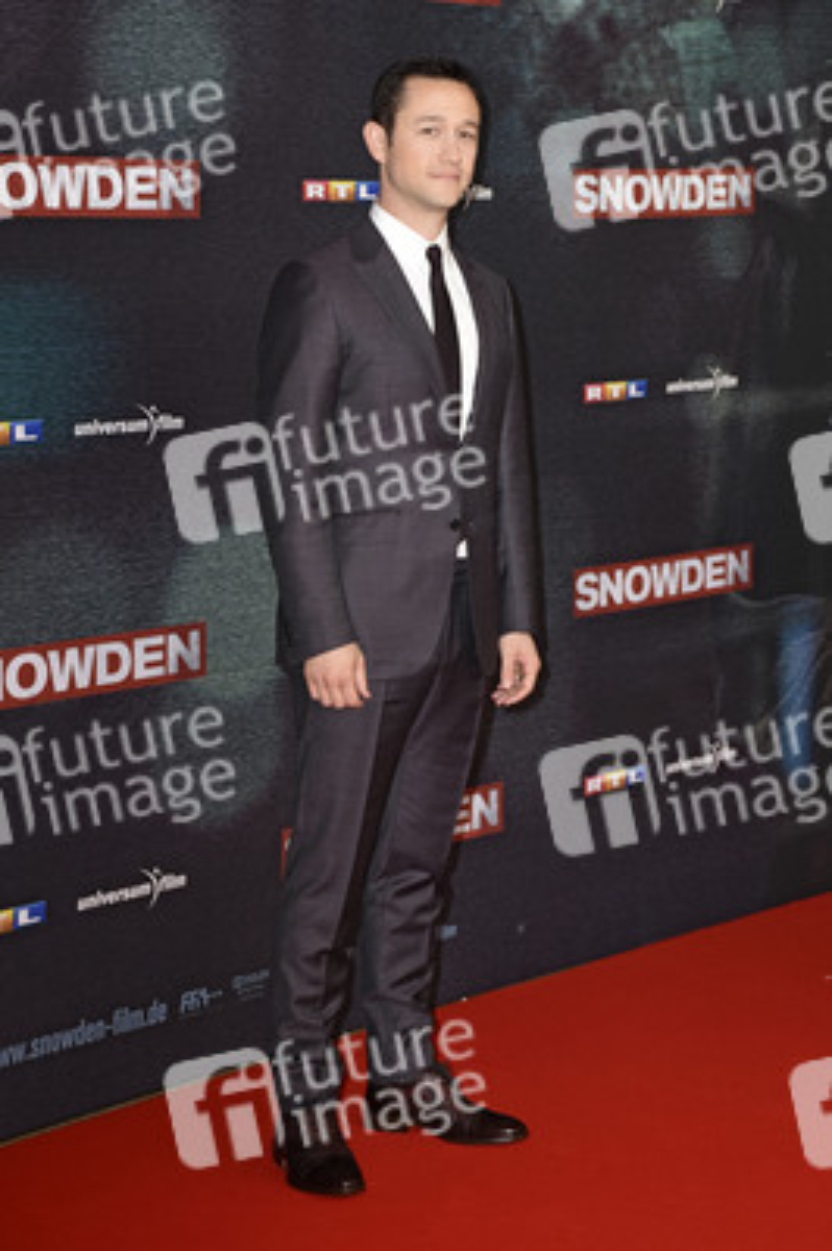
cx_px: 416
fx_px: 2708
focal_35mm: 78
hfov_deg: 17.5
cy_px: 626
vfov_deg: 26.0
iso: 400
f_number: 5.6
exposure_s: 1/200
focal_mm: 52
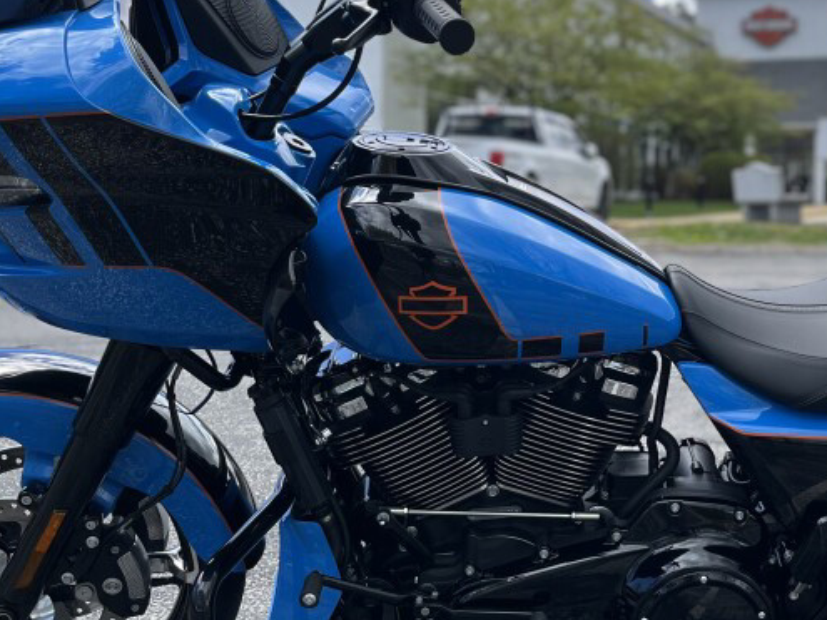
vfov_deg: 26.1
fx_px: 1338
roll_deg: -0.2
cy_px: 286
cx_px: 621
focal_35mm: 56
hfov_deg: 33.7
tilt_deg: -2.7
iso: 50
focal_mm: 5.1
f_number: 1.6
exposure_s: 1/2024
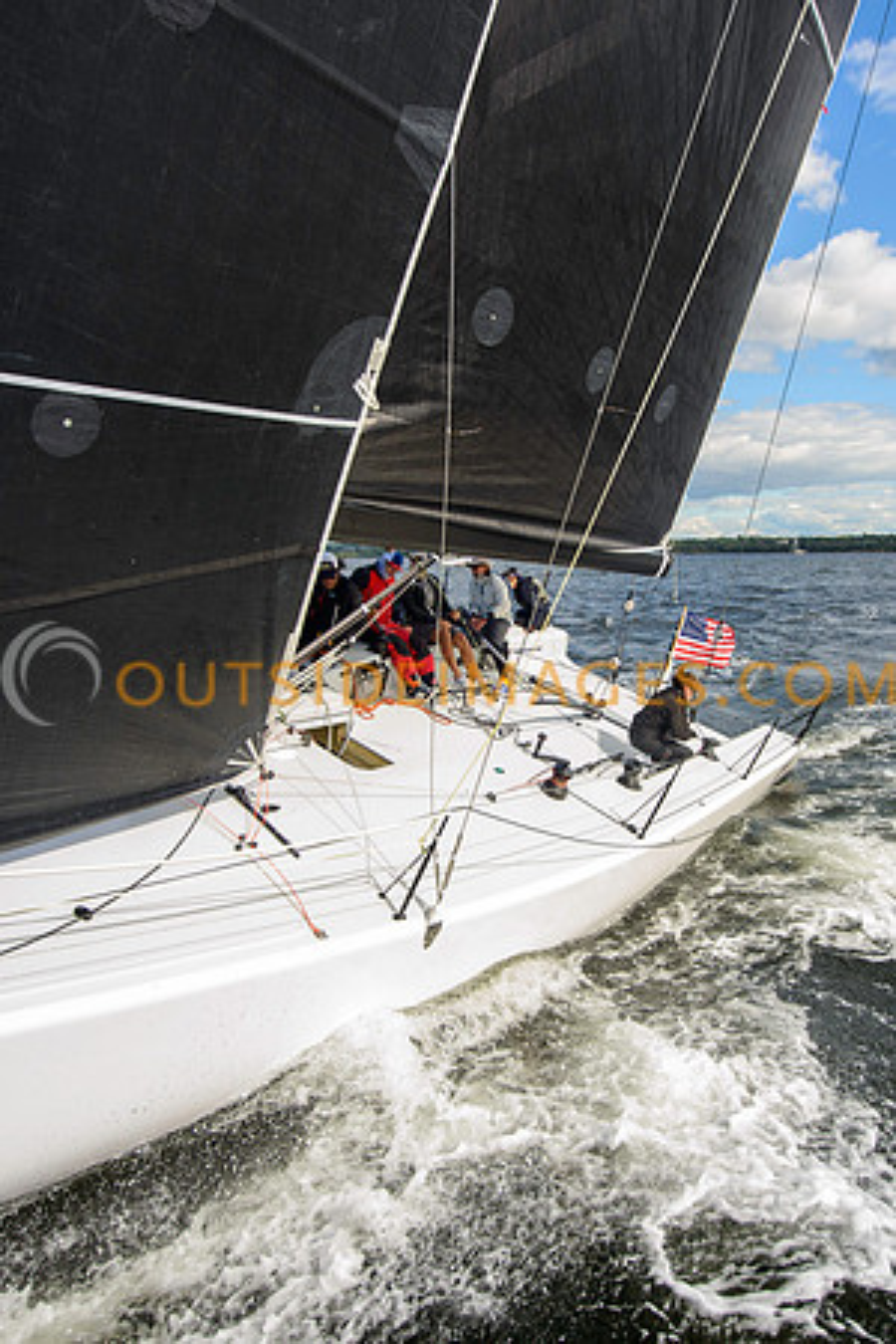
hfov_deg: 55.1
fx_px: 854
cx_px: 526
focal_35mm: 23
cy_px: 670
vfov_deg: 76.4
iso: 400
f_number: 6.3
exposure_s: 1/1000
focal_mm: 15
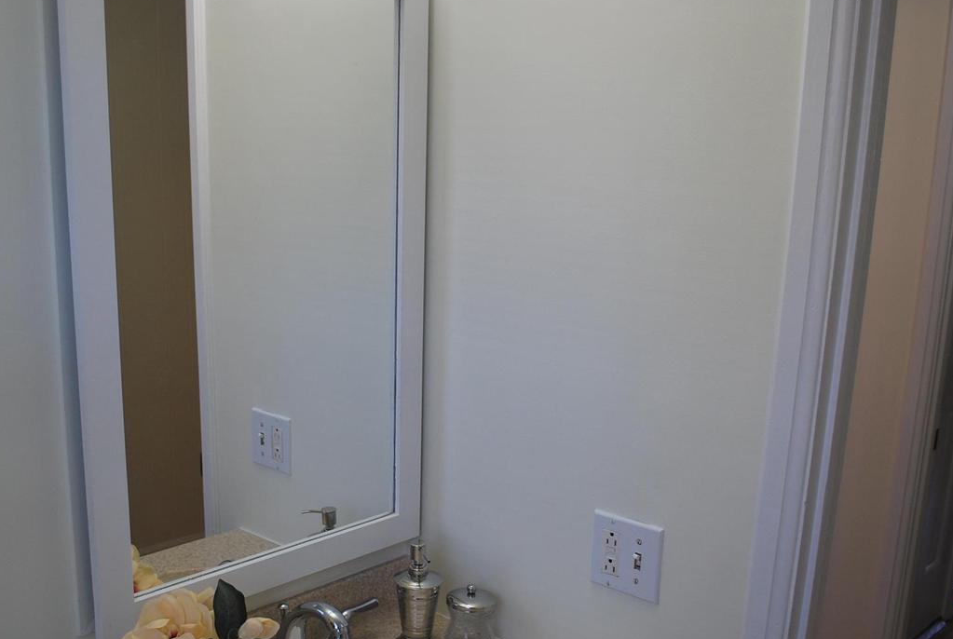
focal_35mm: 38
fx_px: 1008
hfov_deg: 50.2
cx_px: 363
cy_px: 406
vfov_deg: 35.0
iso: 200
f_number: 3.5
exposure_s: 1/50
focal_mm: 18
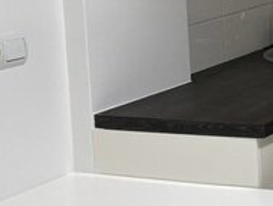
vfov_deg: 10.5
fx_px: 1106
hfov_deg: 12.4
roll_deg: +1.5
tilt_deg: -6.4
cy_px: -29
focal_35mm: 140
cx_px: 542
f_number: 1.6
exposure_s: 1/146
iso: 125
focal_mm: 5.96
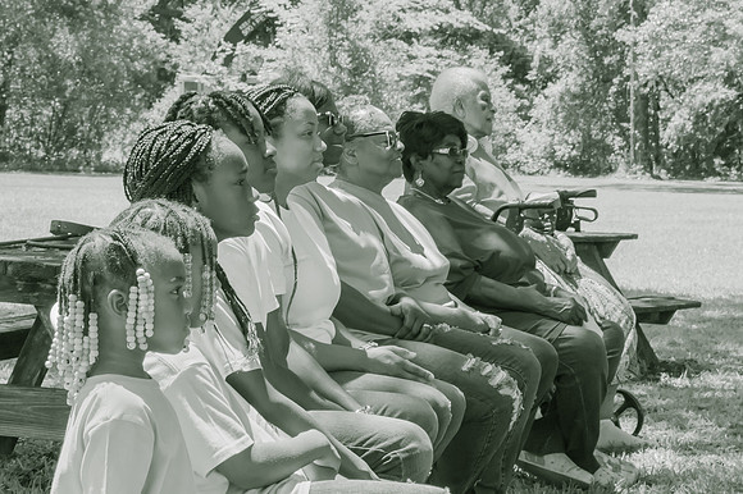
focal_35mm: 111
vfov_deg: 12.3
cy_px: 231
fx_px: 2291
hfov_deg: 18.4
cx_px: 364
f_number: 16
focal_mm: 65
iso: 100
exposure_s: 1/200
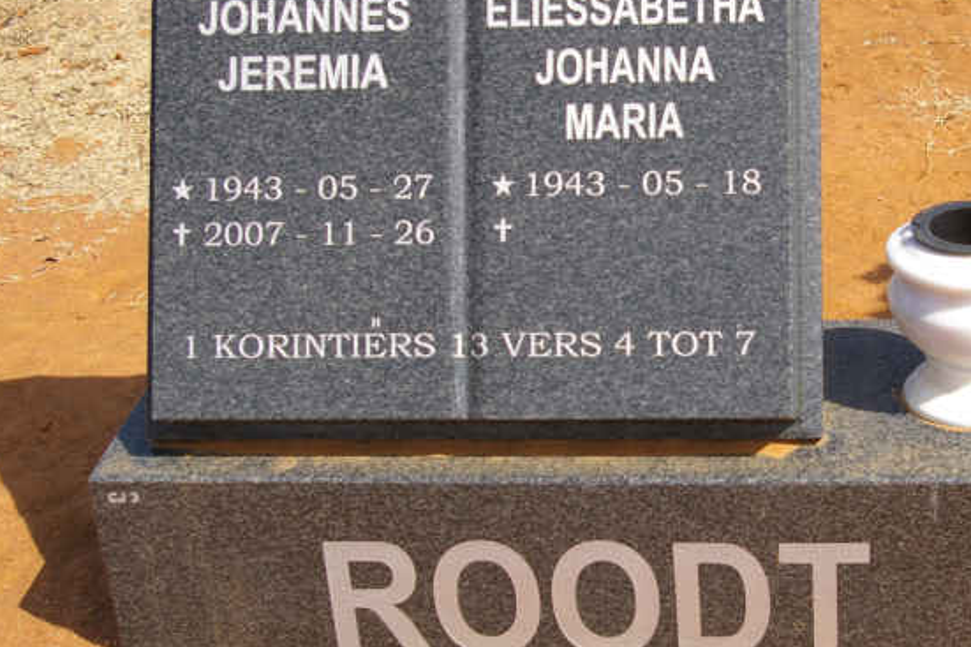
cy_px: 266
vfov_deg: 19.2
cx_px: 684
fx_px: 1914
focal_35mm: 71
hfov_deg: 28.2
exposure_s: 1/750
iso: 200
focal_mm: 28
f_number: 5.6
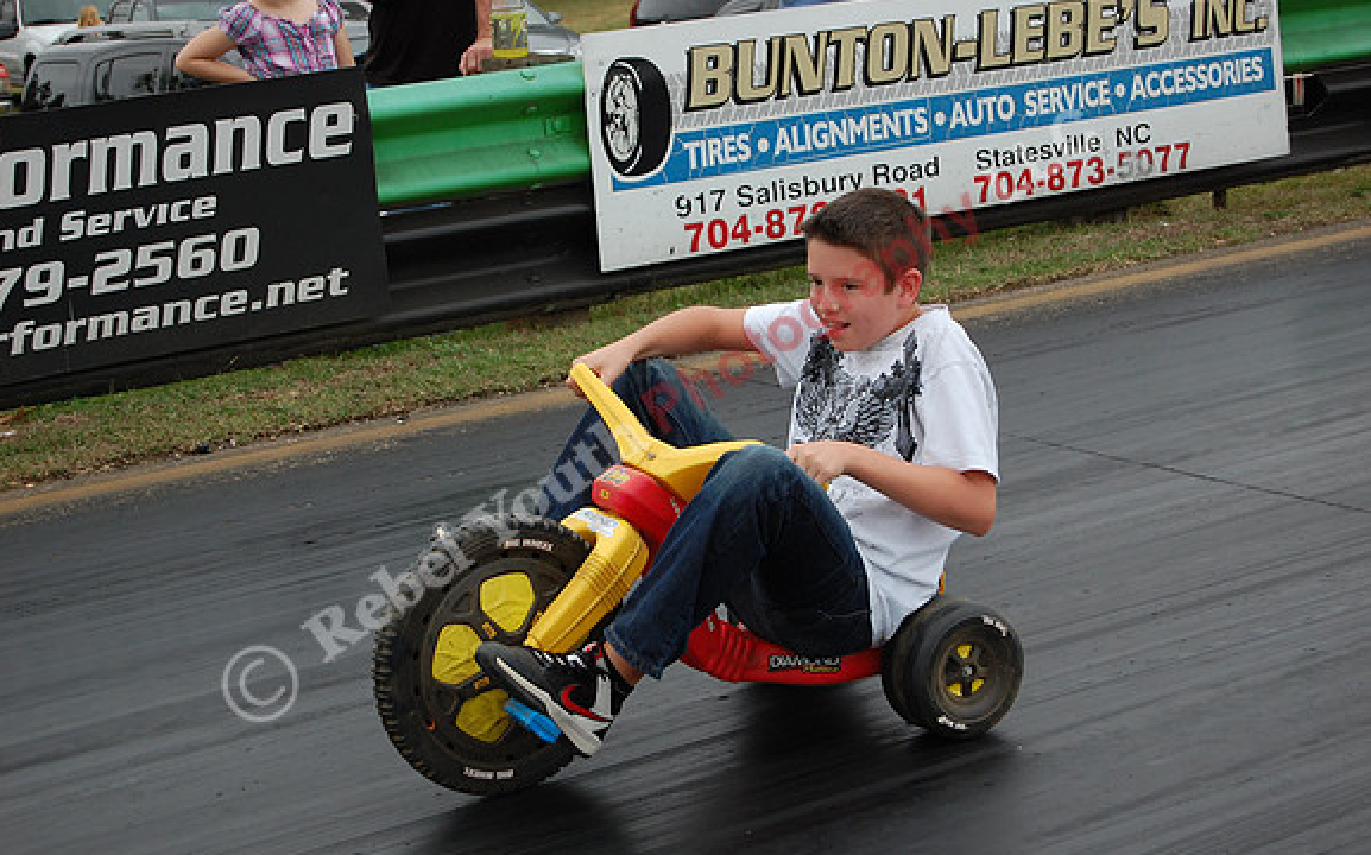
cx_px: 684
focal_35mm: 85
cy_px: 413
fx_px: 3156
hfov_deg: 24.5
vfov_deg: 15.4
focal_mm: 55
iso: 400
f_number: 5.6
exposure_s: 1/1000
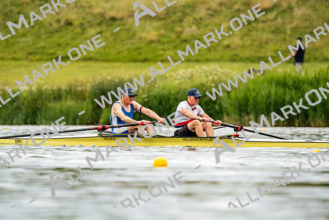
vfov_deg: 2.3
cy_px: 110
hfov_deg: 3.4
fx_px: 5484
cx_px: 164
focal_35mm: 600
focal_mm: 600
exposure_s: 1/2000
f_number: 6.3
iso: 400
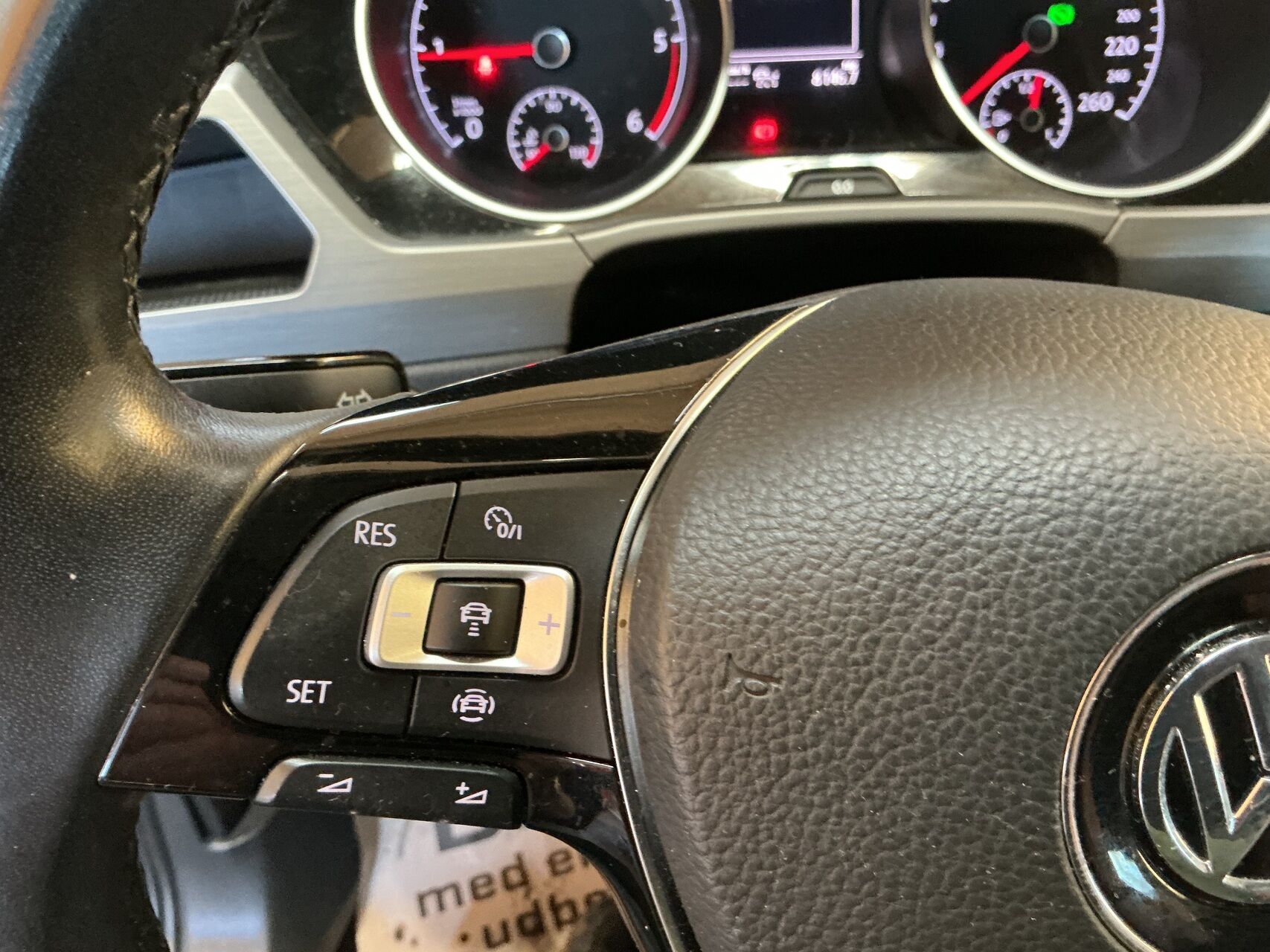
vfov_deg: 48.2
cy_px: 476
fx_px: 1064
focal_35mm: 29
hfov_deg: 61.7
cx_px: 635
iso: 400
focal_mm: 3
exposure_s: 1/30
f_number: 1.8
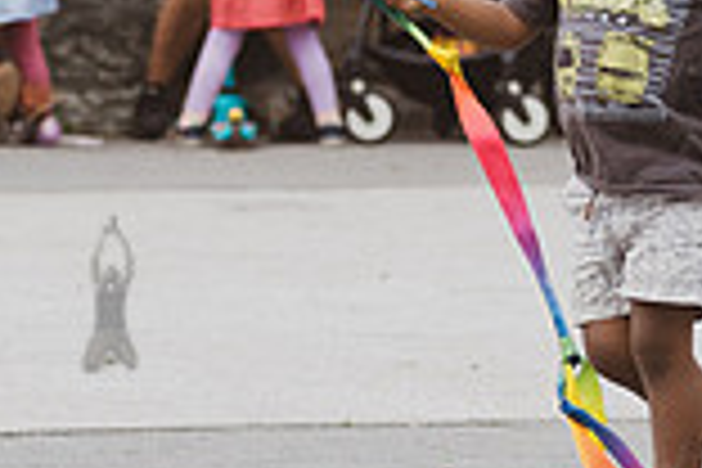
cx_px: 688
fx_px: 7799
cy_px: 74
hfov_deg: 5.1
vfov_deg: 3.4
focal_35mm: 400
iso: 1000
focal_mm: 105
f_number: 4.5
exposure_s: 1/1000
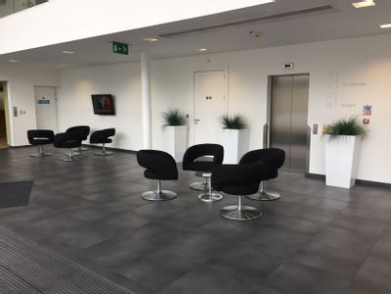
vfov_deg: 48.2
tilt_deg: -8.1
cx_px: 196
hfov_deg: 61.7
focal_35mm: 29
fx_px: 328
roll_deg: +0.7
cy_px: 147
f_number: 2.2
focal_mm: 4.15
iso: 32
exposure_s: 1/100
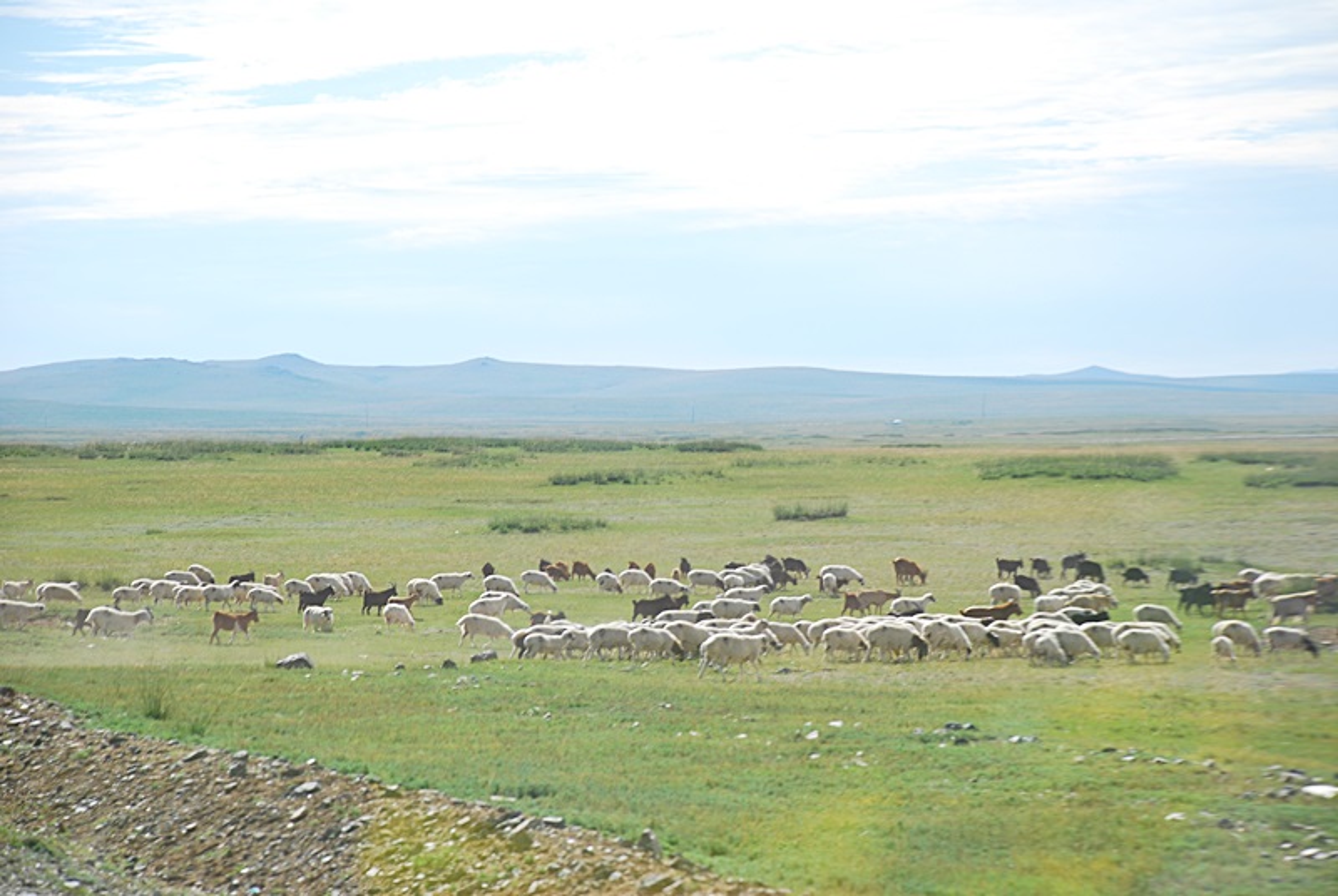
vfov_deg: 10.2
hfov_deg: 15.2
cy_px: 448
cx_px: 669
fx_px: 5025
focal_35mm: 135
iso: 100
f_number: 6.3
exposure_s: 1/320
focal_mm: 90
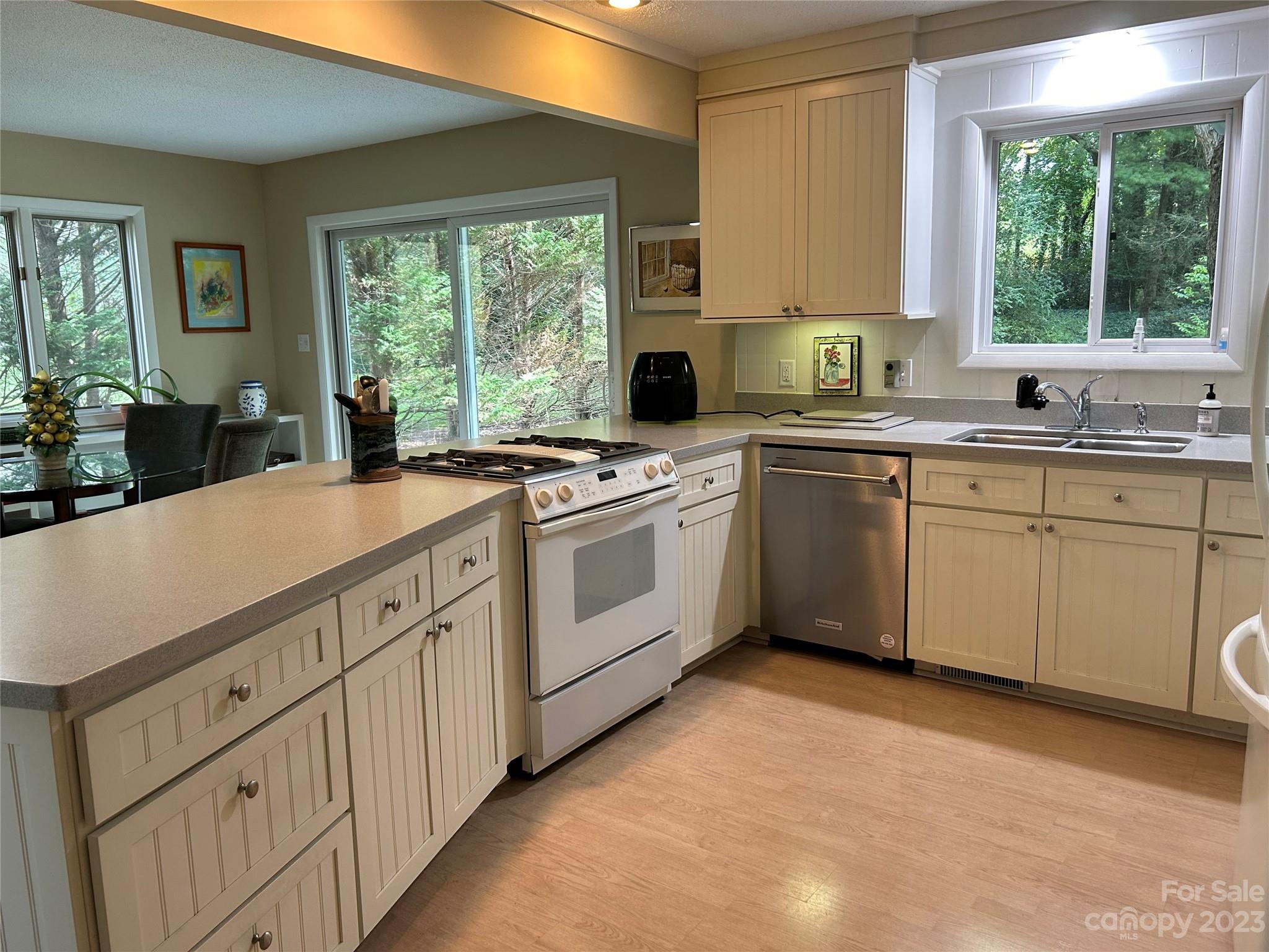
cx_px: 634
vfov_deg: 53.1
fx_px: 953
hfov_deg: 67.3
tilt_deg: -8.8
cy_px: 476
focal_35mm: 26
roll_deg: +1.7
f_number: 1.5
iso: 125
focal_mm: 5.7
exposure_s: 1/120
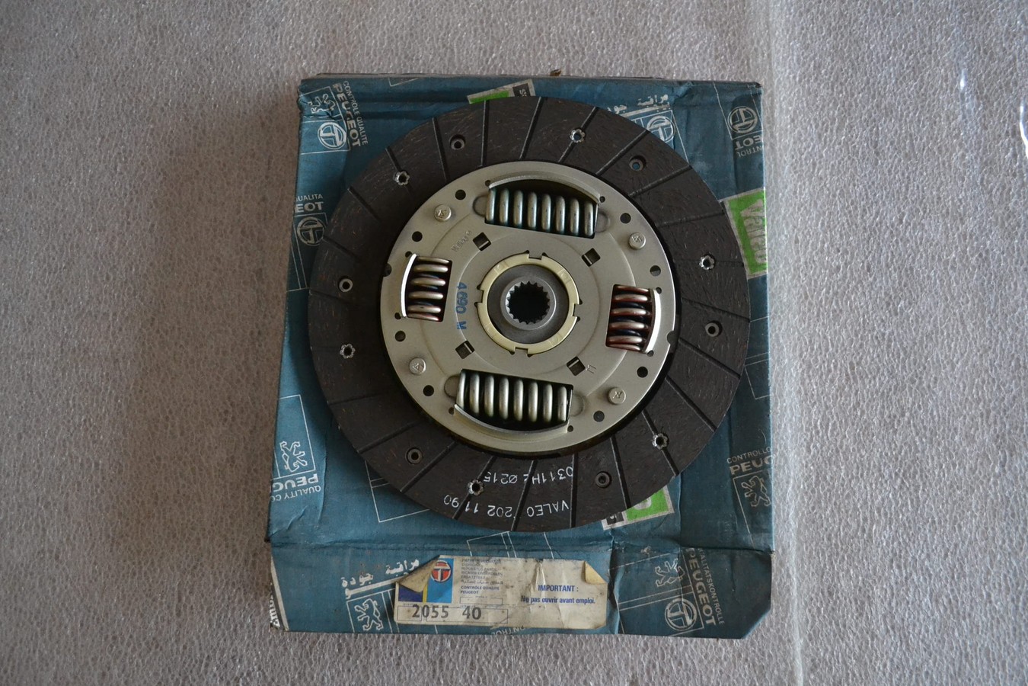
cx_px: 514
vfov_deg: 43.6
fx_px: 857
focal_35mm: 30
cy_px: 343
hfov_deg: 61.9
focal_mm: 20
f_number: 3.8
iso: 2500
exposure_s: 1/60
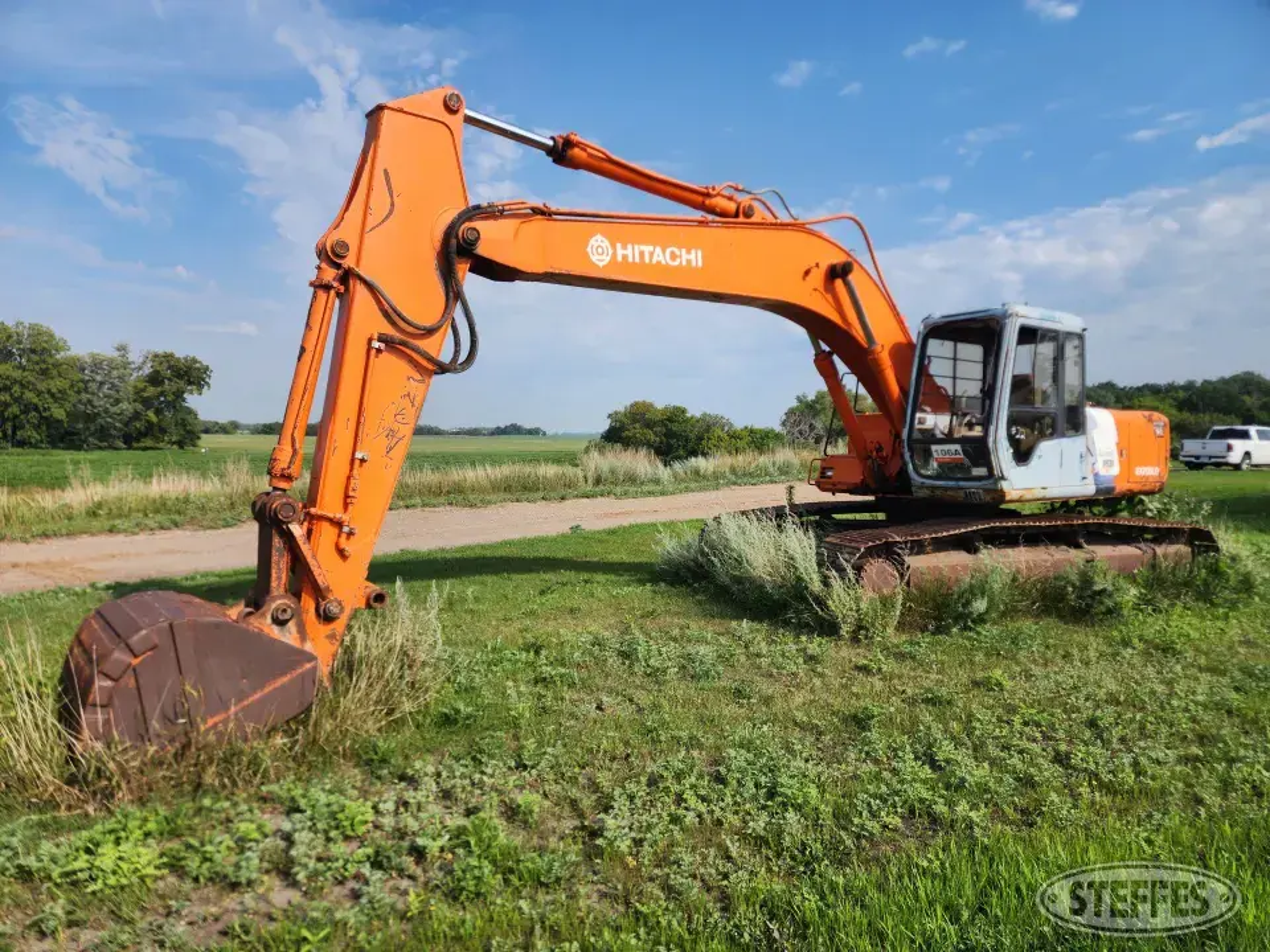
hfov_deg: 73.9
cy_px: 476
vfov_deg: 58.9
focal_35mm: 23
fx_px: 844
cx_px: 635
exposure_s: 1/1225
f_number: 1.8
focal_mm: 6.4
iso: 12
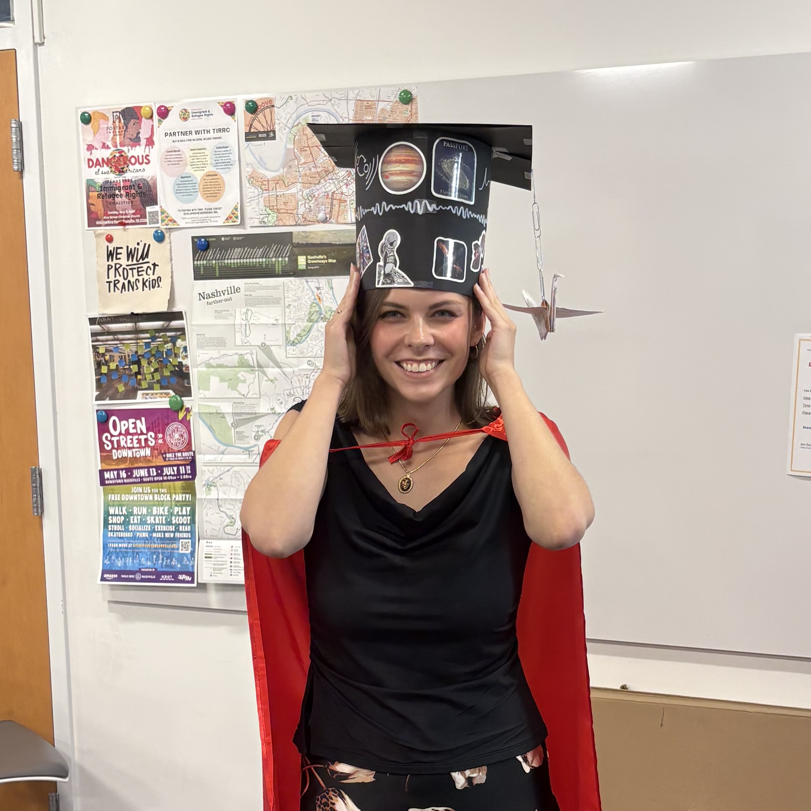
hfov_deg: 39.2
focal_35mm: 43
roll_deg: +1.5
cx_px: 429
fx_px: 1140
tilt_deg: -6.8
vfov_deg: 36.6
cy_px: 737
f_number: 1.6
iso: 125
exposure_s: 1/120
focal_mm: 5.96
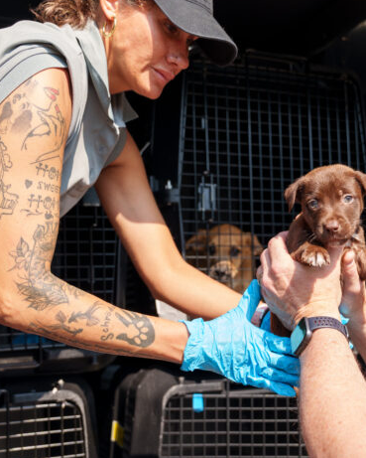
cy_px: 261
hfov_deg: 29.9
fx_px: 677
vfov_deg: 37.3
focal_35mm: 50
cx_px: 258
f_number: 2.8
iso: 100
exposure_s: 1/500
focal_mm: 24
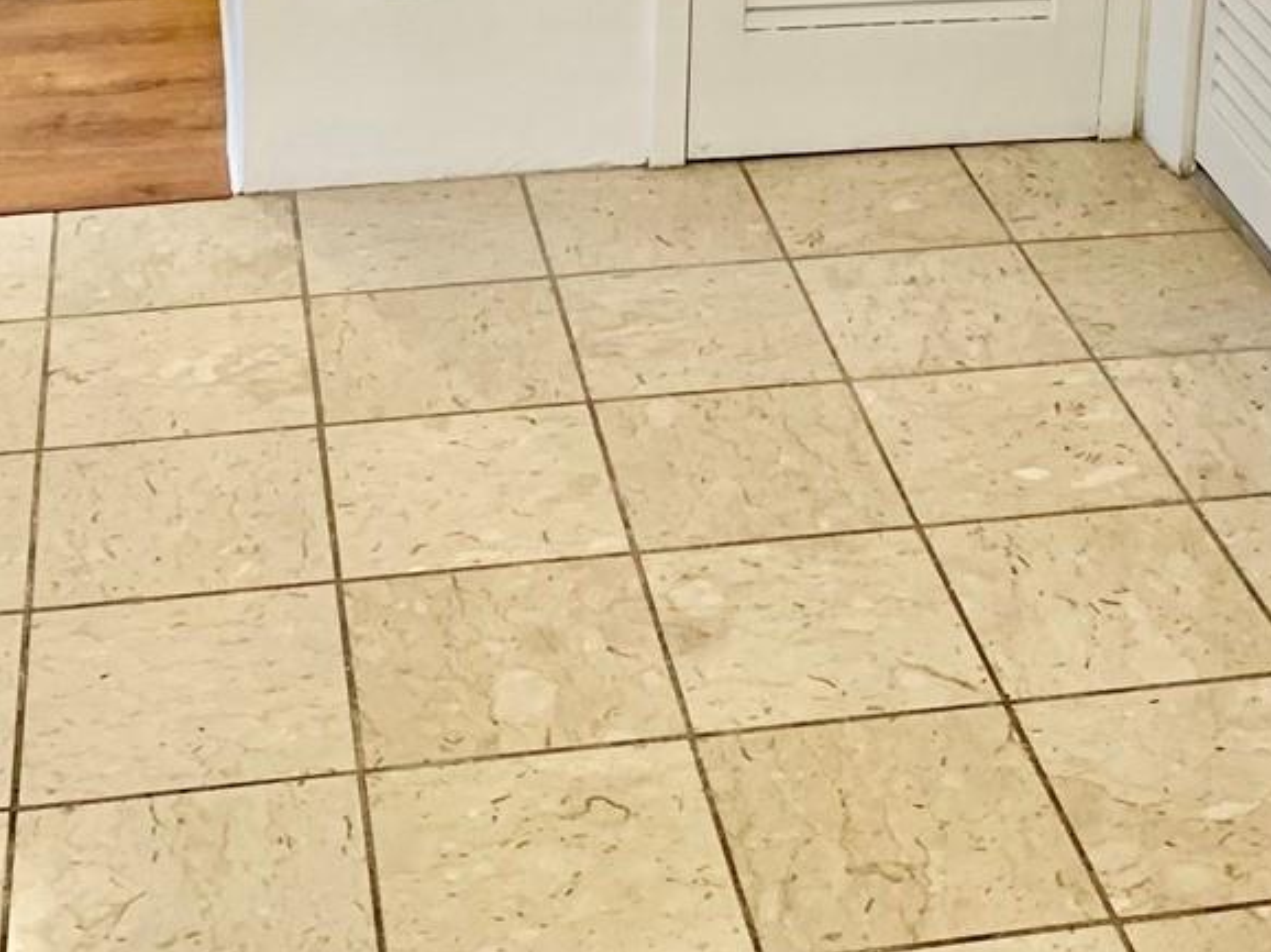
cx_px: 701
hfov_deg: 27.0
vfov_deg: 18.9
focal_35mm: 72
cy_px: -292
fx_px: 2643
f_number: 1.8
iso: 160
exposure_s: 1/60
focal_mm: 4.25
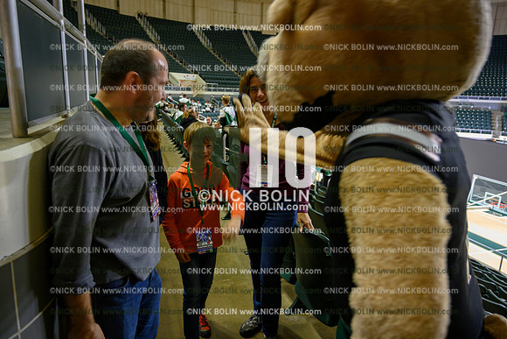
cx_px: 254
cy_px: 170
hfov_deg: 69.4
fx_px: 366
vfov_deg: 49.6
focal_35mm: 26
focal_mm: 26
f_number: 4
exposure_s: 1/50
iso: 2000
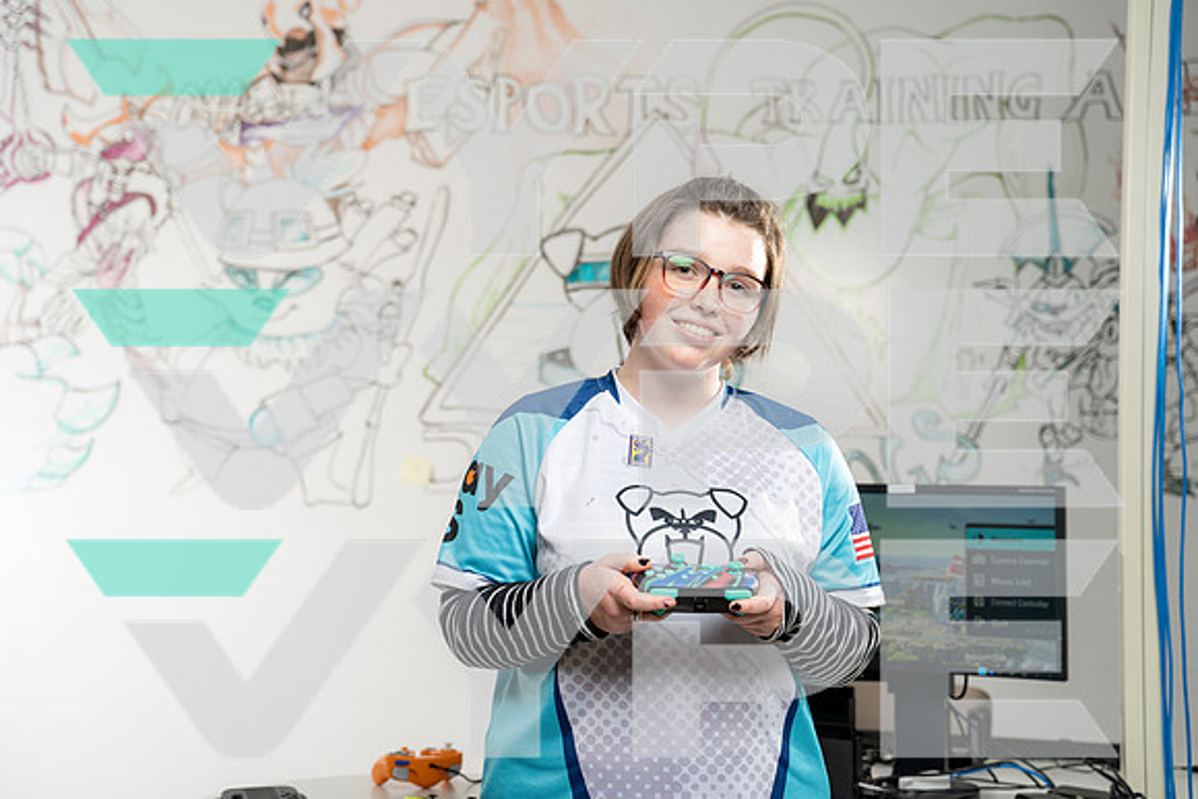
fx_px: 1864
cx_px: 599
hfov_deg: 35.6
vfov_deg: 24.2
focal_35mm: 56
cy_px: 400
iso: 250
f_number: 4
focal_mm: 56
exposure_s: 1/250
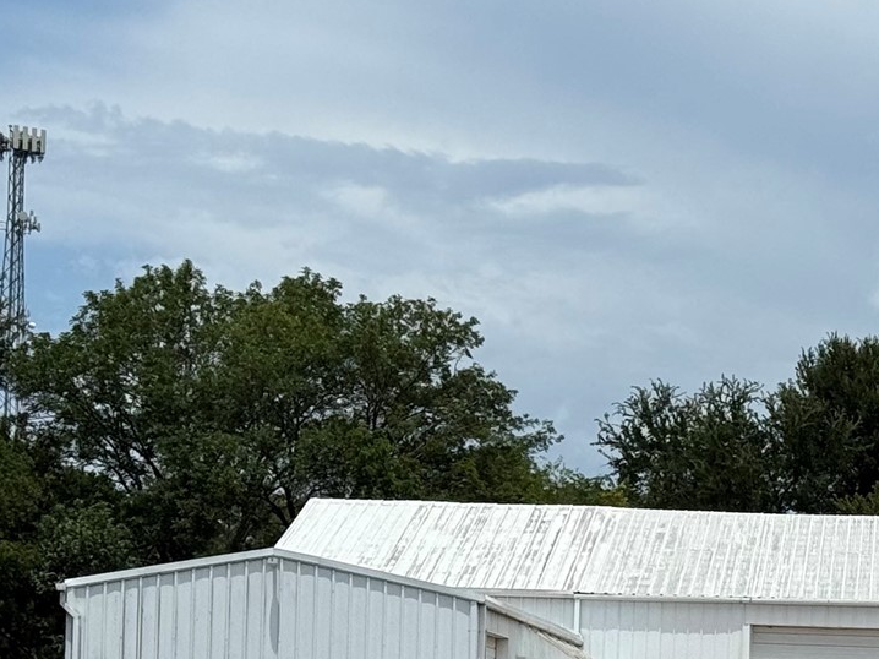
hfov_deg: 14.1
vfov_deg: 10.7
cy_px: 701
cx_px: 955
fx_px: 3478
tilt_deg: +1.3
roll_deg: -3.1
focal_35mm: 137
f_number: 1.78
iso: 64
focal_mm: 6.76
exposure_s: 1/9901
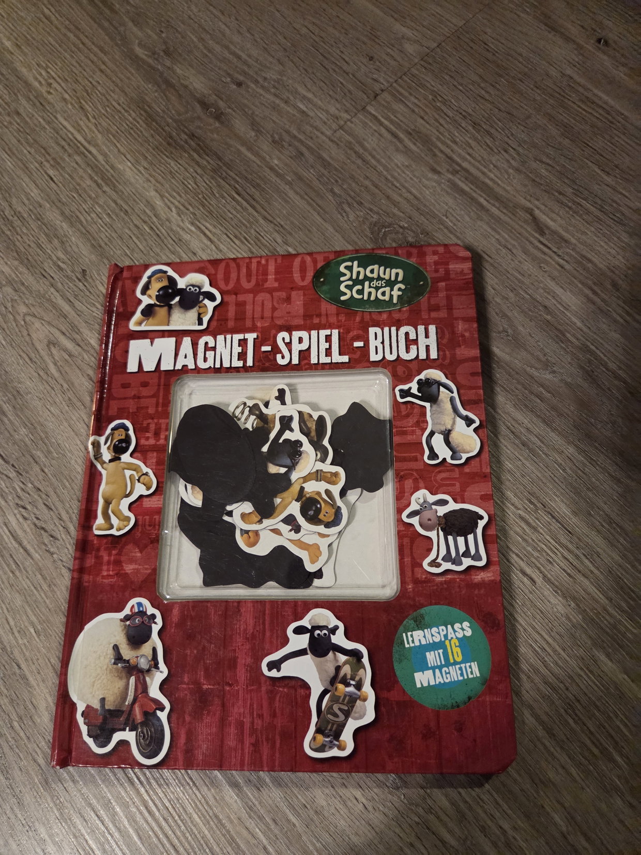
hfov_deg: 58.9
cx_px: 320
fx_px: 568
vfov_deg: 73.9
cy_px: 428
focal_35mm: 23
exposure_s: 1/101
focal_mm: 5.4
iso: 1600
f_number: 1.8
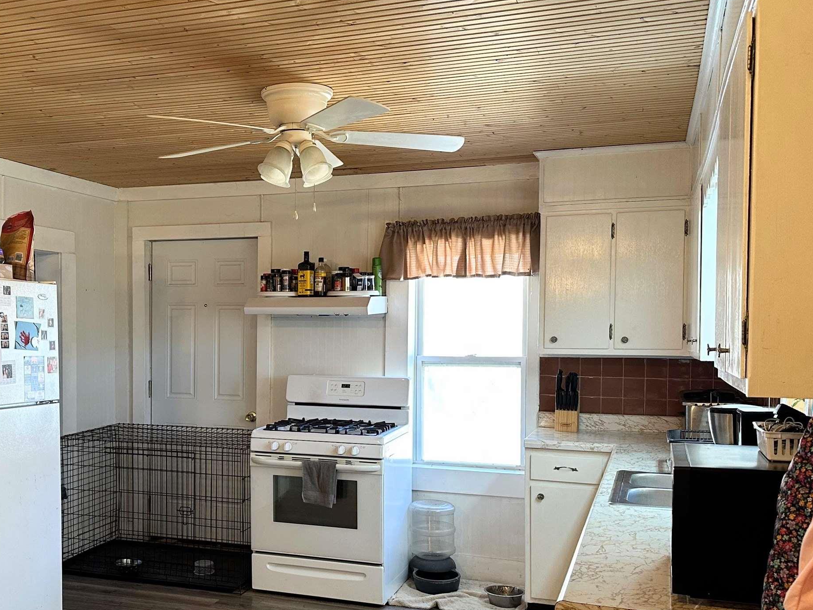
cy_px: 368
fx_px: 939
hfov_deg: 45.9
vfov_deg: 35.8
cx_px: 255
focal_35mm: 40
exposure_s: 1/60
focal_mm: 6.86
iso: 125
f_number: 1.78
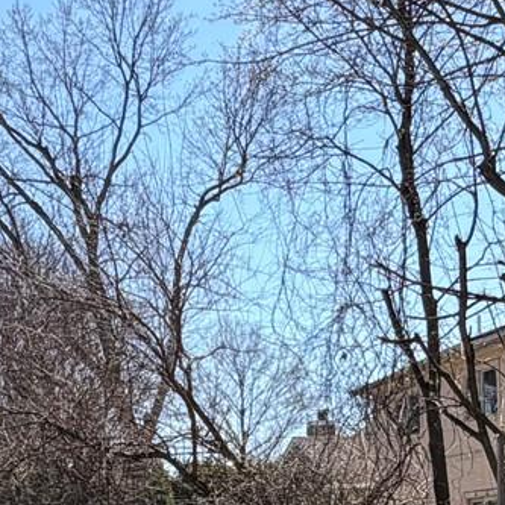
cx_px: 255
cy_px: 638
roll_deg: +2.2
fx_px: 1254
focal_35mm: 76
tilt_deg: -2.7
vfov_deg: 20.9
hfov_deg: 22.8
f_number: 2.2
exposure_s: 1/770
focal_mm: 2.22
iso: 32
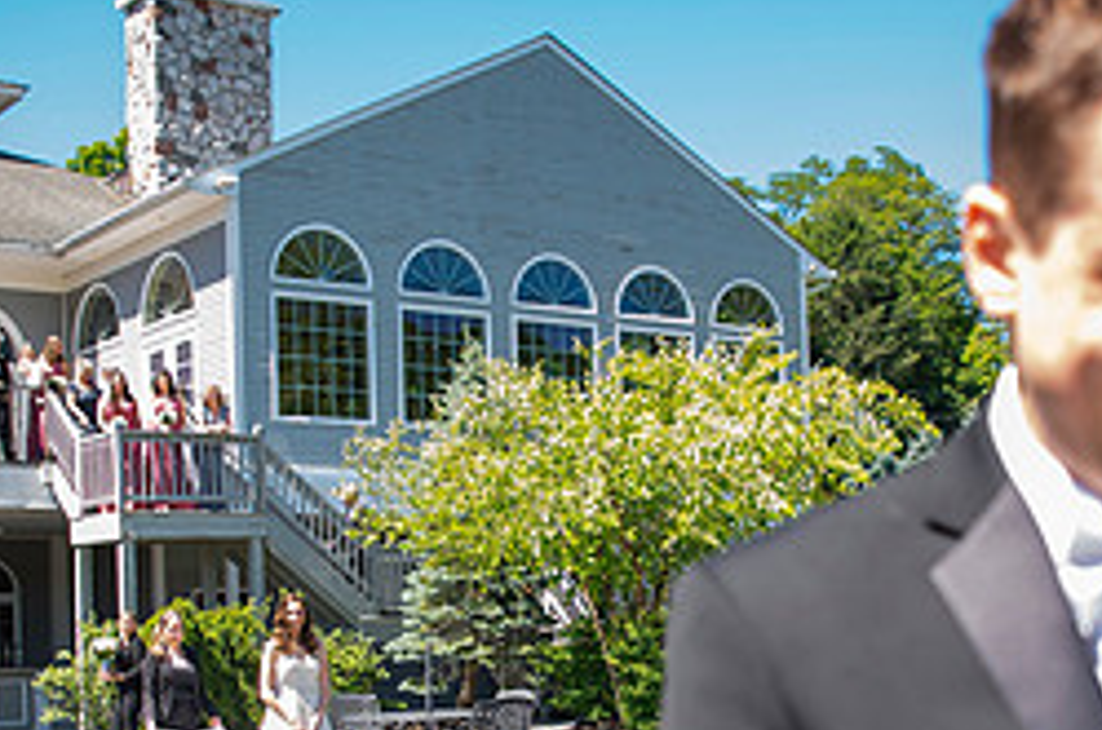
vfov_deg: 23.6
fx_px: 1711
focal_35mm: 56
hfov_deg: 35.7
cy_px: 624
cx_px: 606
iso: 50
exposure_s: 1/250
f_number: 2.8
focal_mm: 24
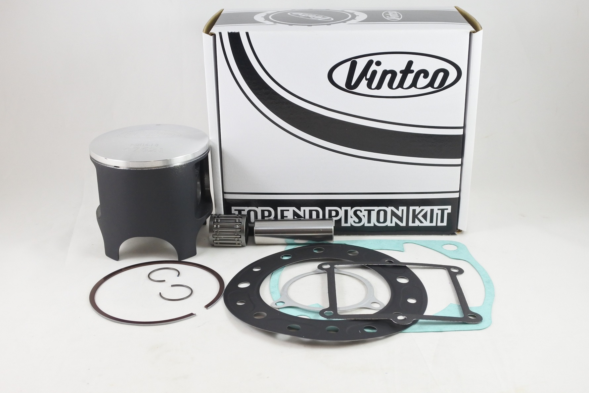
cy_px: 196
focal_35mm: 39
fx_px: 638
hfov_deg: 49.5
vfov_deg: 34.2
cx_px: 294
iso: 640
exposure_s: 1/125
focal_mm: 14.7
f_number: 4.2
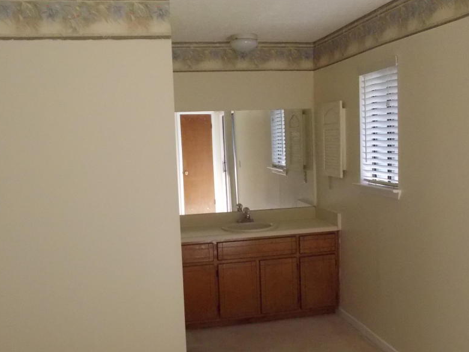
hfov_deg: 48.9
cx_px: 251
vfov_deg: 37.6
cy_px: 208
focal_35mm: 38
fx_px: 515
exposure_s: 1/250
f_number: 3.3
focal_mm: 4.1
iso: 400
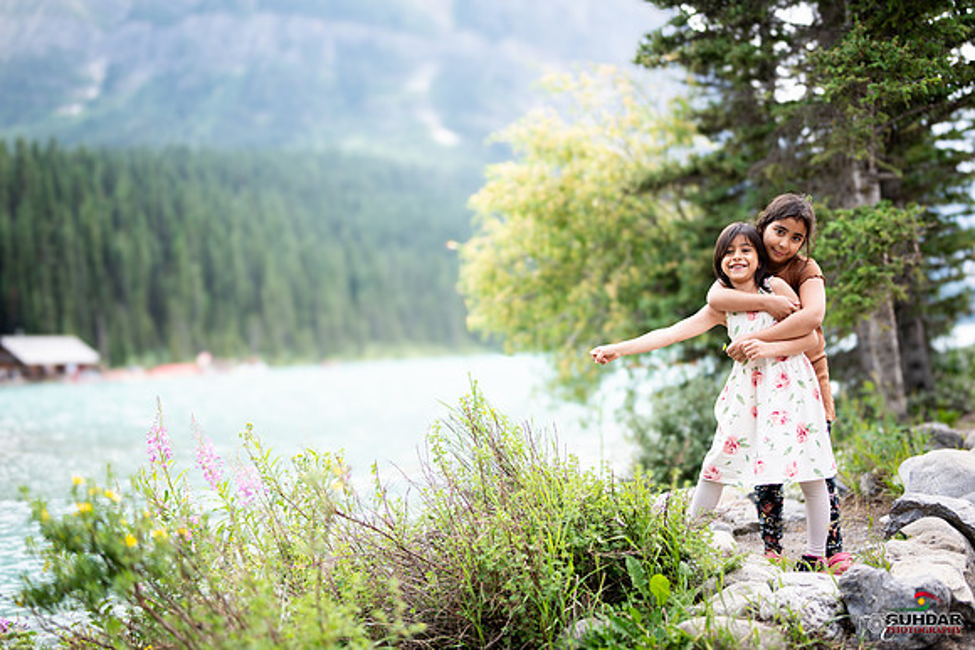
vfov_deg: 37.9
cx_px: 488
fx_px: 948
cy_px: 325
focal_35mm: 35
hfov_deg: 54.4
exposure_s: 1/4000
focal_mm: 35
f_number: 1.2
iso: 200
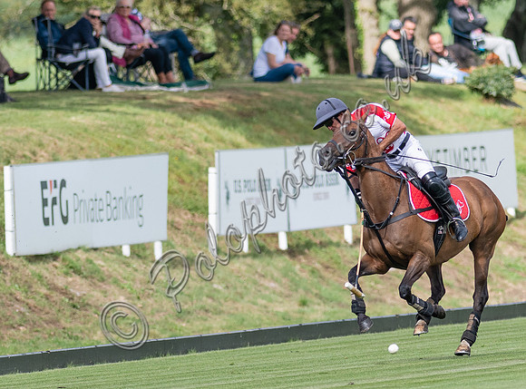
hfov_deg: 2.0
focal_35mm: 975
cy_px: 249
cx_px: 380
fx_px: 14743
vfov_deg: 1.5
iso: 250
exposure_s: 1/3200
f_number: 2.8
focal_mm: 300
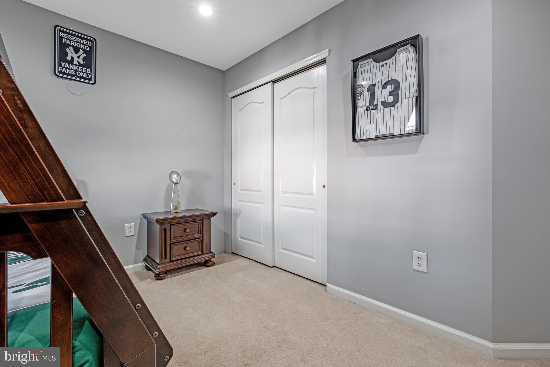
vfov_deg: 77.3
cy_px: 184
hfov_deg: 100.4
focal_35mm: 15
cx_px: 275
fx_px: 229
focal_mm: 10
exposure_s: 1/55
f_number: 10
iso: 320
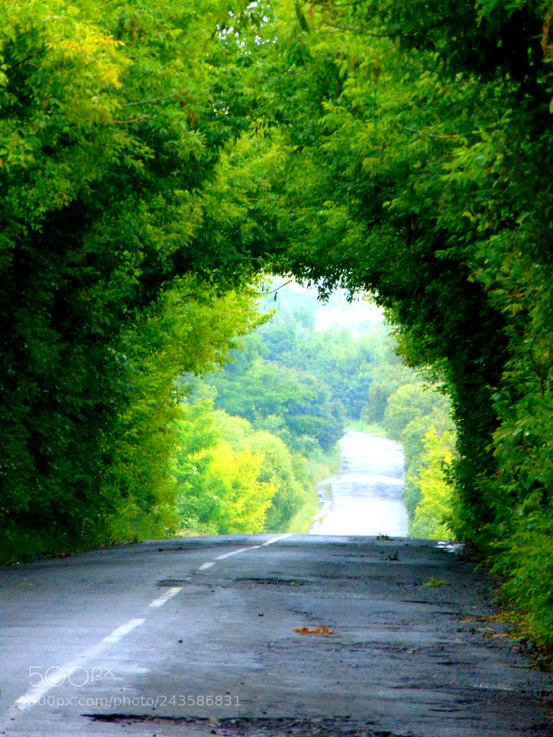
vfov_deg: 5.2
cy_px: 368
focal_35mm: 379
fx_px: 8073
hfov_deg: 3.9
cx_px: 276
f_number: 11
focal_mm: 68
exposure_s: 1/100
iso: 400
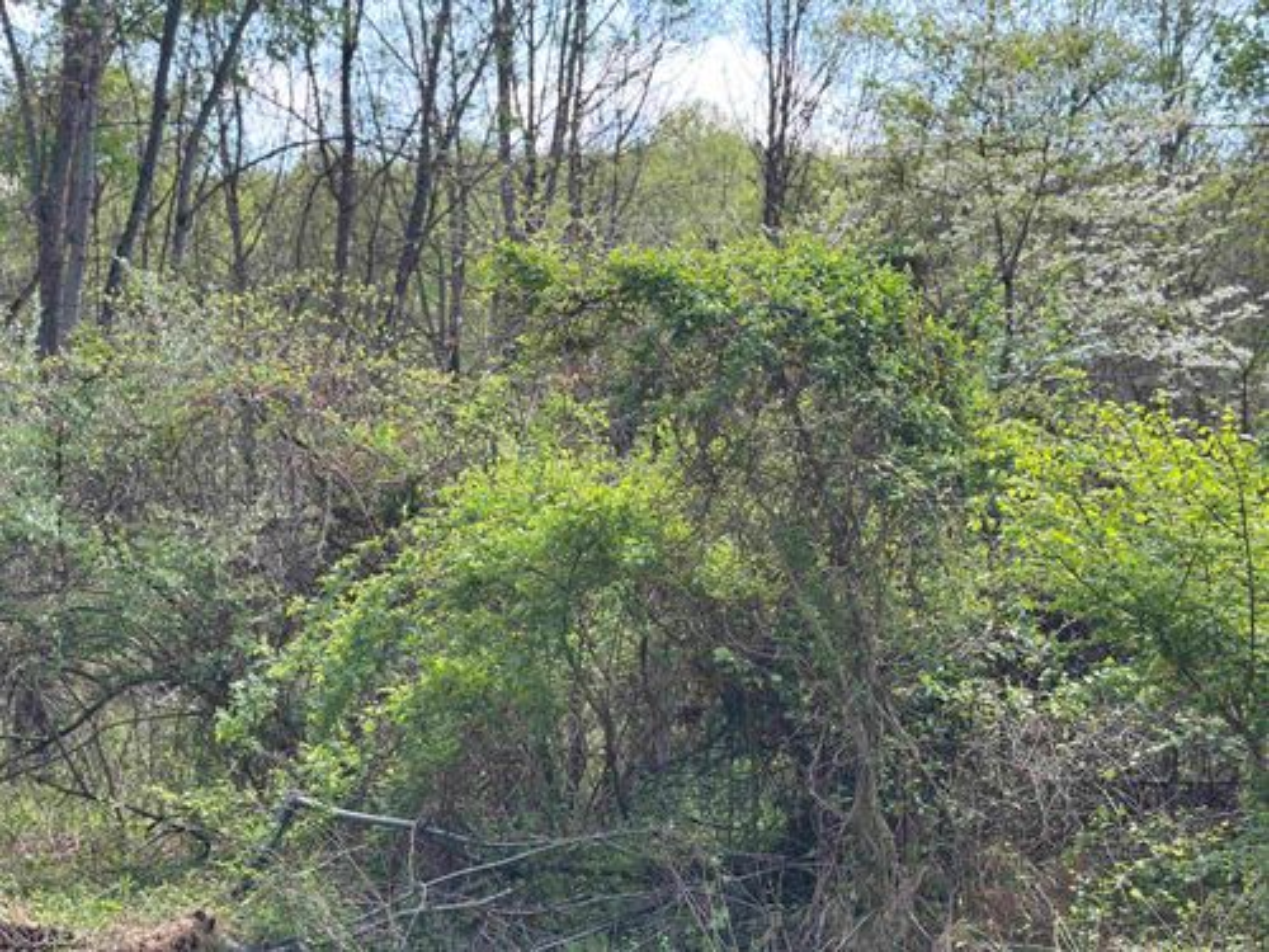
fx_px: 1760
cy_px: 476
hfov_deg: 39.7
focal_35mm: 48
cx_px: 634
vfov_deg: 30.3
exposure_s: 1/480
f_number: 1.78
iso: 80
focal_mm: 6.86
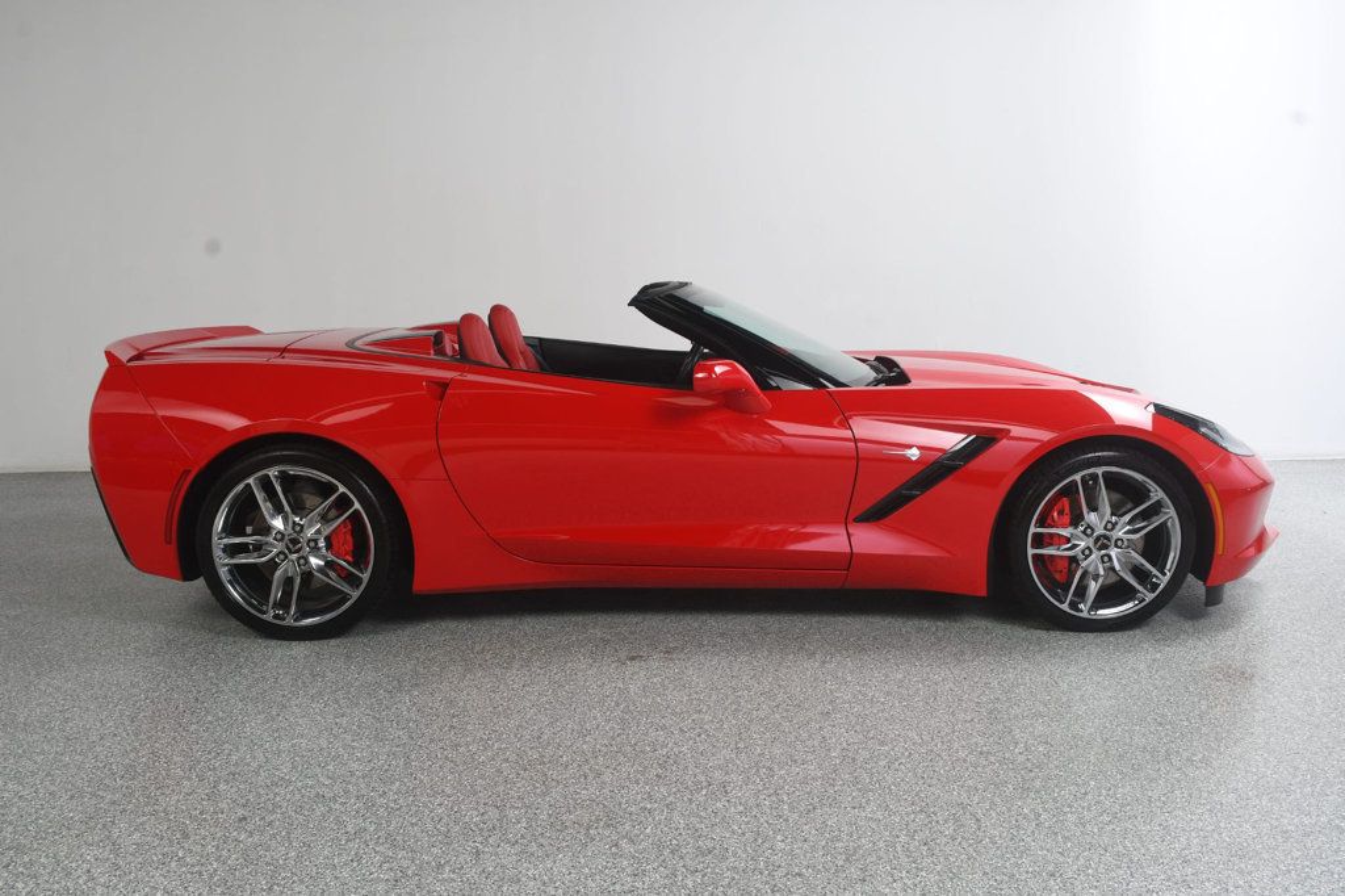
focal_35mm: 33
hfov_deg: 57.2
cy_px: 448
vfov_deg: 39.9
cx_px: 672
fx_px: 1232
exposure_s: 1/160
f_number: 9
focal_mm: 22
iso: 100
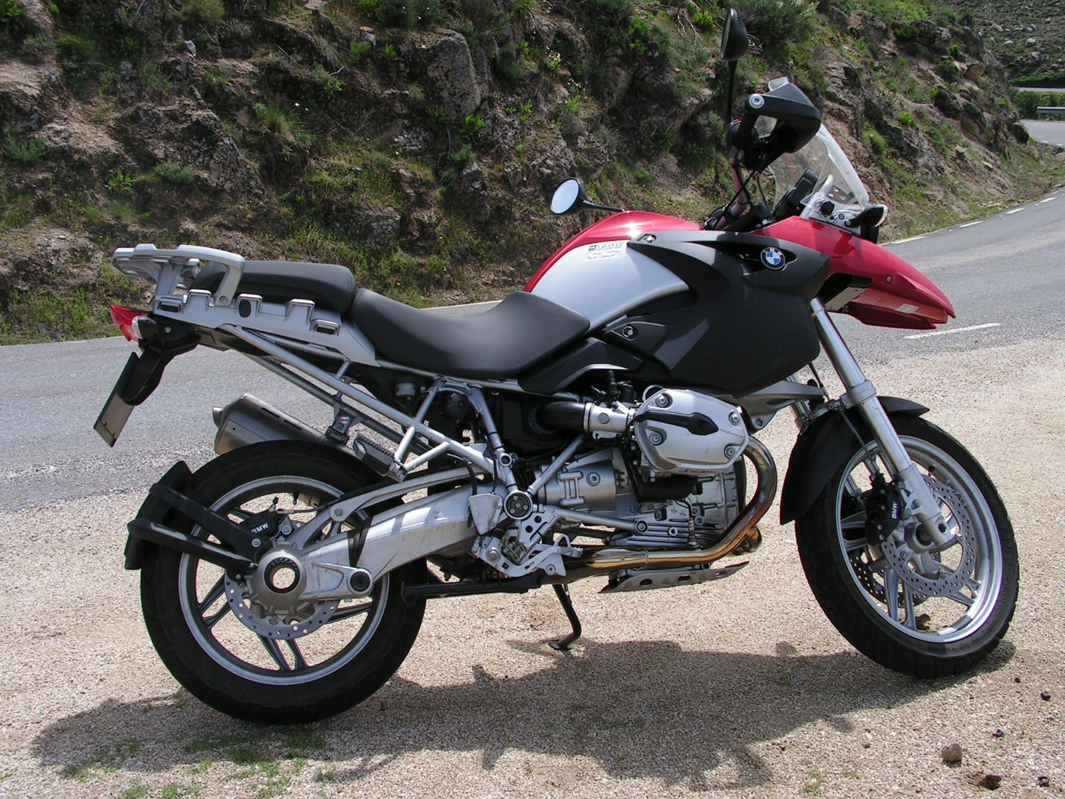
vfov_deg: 32.9
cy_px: 400
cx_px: 532
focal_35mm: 44
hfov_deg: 42.9
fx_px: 1354
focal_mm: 7.4
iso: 64
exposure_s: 1/500
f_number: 4.8
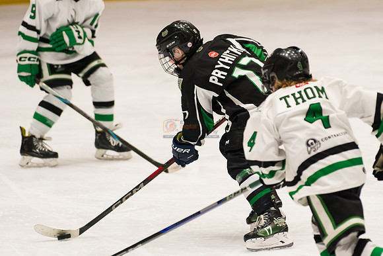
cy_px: 93
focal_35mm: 287
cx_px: 244
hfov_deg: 7.2
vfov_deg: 4.8
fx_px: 3055
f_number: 2.8
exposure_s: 1/1000
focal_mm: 150
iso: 2000
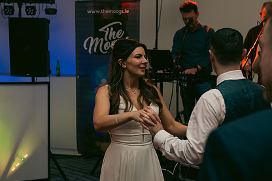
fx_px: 506
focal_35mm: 67
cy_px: 98
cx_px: 164
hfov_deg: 30.0
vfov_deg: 20.3
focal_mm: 48
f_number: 3.5
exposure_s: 1/160
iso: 800
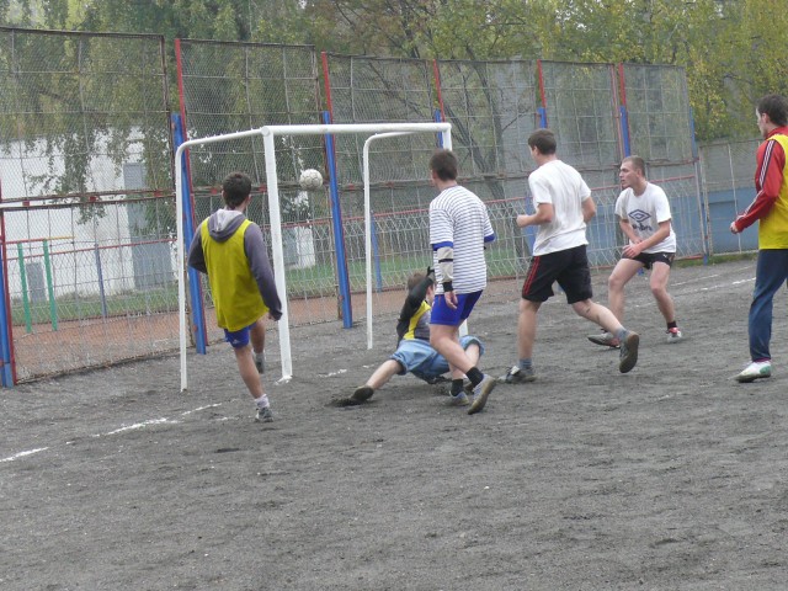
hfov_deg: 22.0
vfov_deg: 16.6
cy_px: 296
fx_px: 2026
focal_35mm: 89
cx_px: 394
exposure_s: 1/250
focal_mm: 12.5
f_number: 3.2
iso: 200
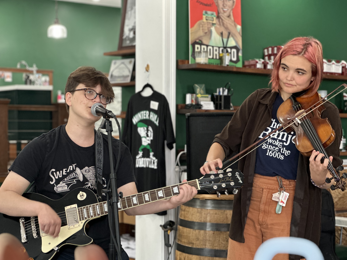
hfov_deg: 25.0
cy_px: 130
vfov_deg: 18.9
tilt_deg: +0.7
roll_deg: +0.0
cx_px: 174
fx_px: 782
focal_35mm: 78
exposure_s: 1/40
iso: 250
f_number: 2.8
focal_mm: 9
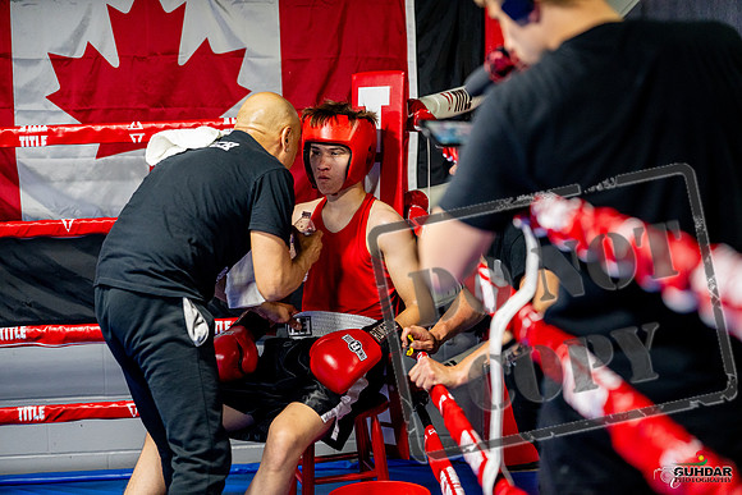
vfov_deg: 19.5
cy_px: 248
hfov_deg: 28.8
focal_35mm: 70
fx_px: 1443
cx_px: 371
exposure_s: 1/640
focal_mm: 70
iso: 4000
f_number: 2
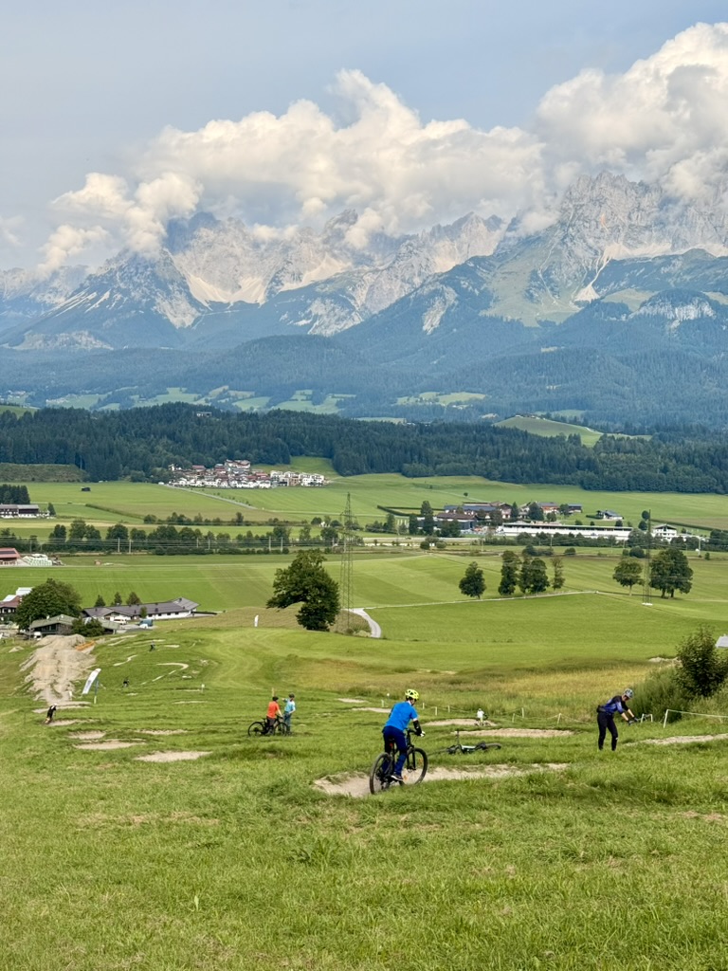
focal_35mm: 48
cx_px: 364
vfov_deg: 39.7
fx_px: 1346
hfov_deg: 30.3
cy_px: 486
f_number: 1.78
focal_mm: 6.76
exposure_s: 1/4098
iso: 64
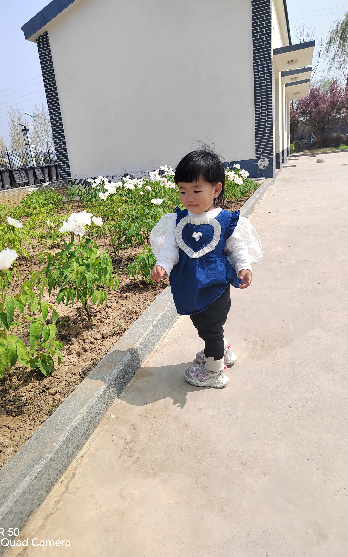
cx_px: 144
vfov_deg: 72.5
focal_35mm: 25
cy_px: 273
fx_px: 379
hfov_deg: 49.0
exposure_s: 1/2000
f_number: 1.9
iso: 303
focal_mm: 5.52
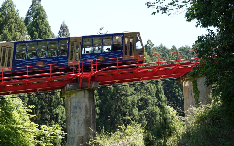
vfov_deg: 16.9
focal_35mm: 77
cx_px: 69
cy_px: 87
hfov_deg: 26.6
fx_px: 491
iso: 200
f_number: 6.3
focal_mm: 49
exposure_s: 1/160
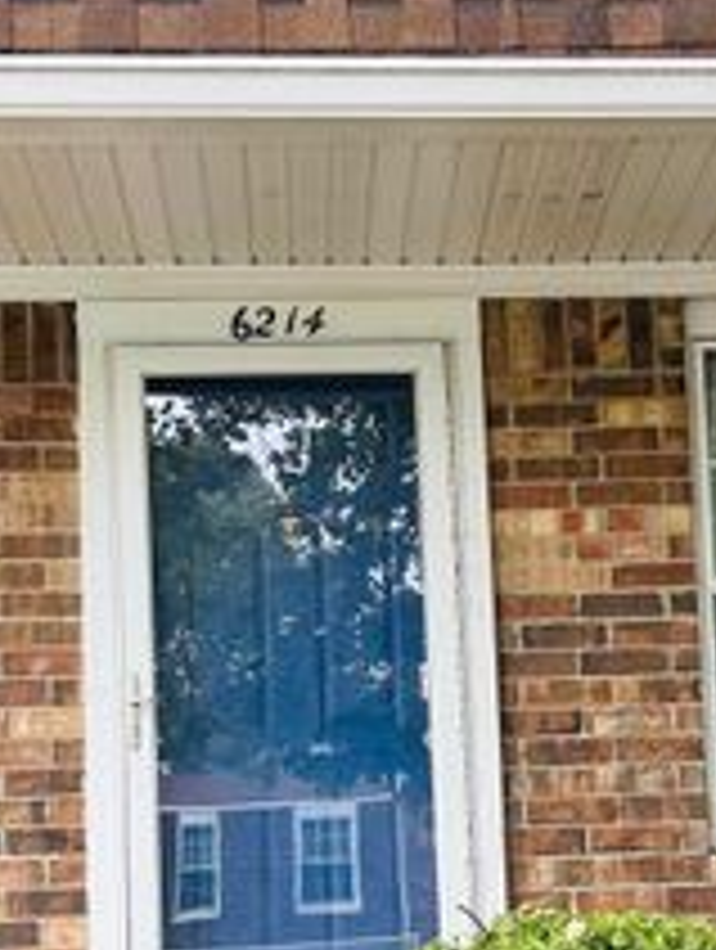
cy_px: 691
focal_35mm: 82
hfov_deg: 17.9
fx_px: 2255
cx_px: 545
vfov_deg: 23.6
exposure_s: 1/121
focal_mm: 5.7
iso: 40
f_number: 1.5
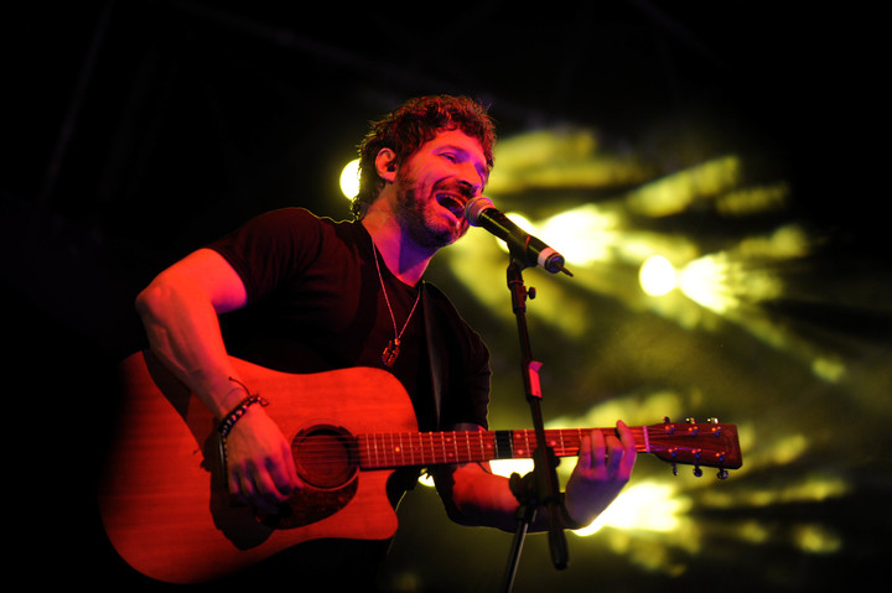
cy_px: 296
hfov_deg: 13.7
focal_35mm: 150
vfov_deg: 9.1
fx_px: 3714
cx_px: 446
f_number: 3.2
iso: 1000
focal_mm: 150
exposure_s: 1/400
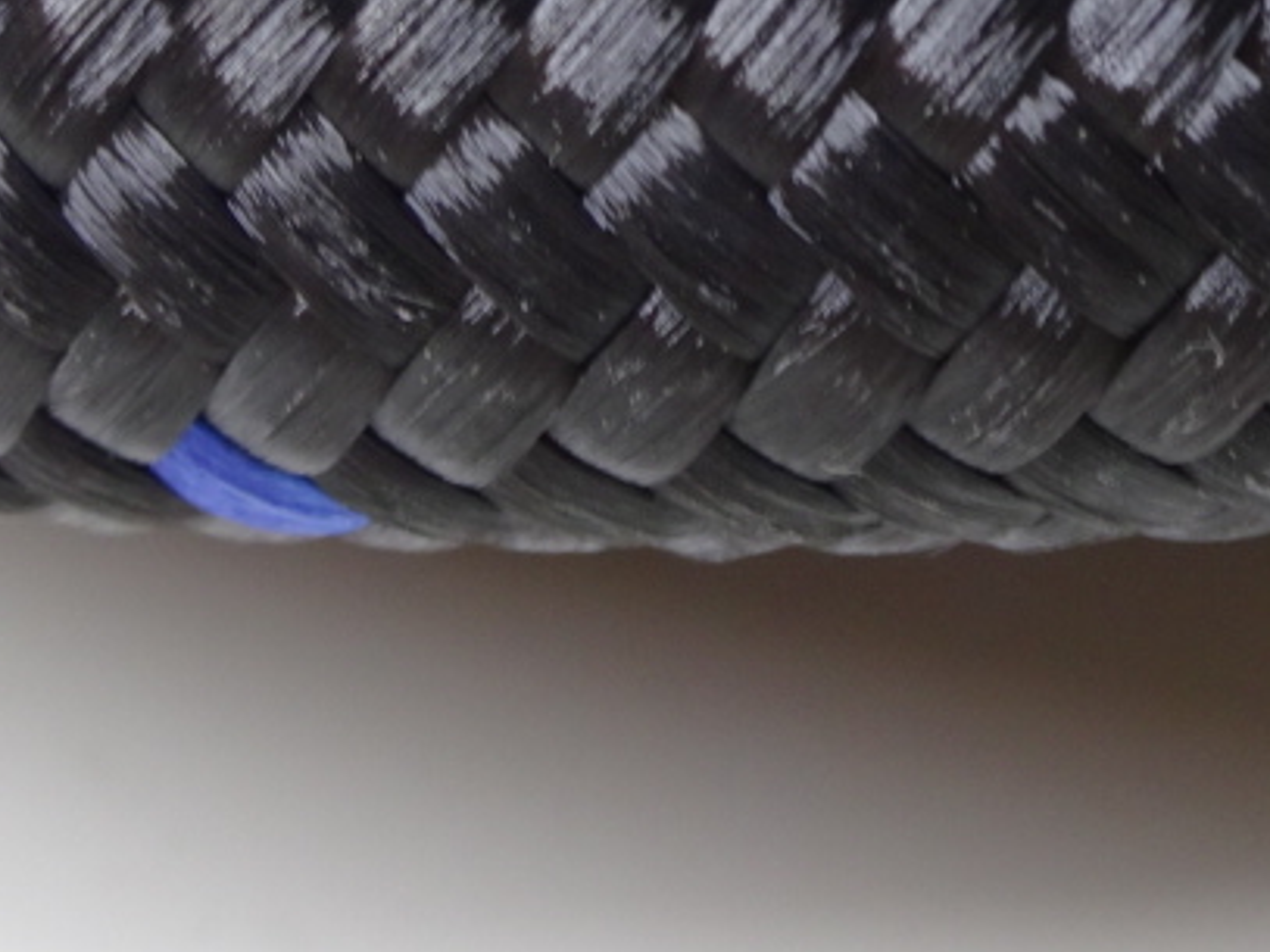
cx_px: 899
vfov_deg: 15.5
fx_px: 3118
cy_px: -624
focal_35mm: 85
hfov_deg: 22.9
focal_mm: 4.1
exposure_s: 1/30
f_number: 3.5
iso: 80
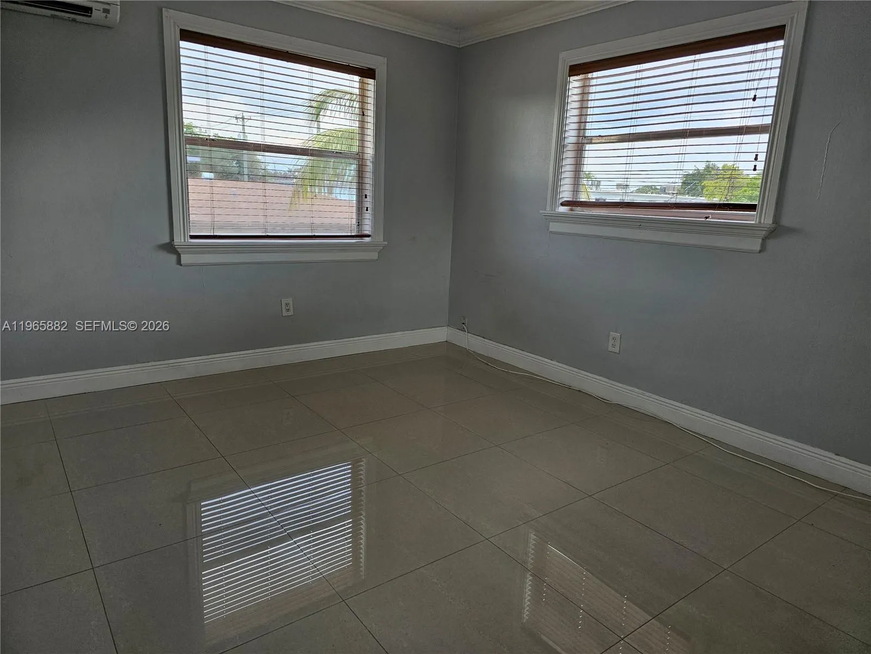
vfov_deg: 58.9
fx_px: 579
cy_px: 327
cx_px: 436
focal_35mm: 23
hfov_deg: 73.9
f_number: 1.7
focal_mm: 6.3
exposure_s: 1/180
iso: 50
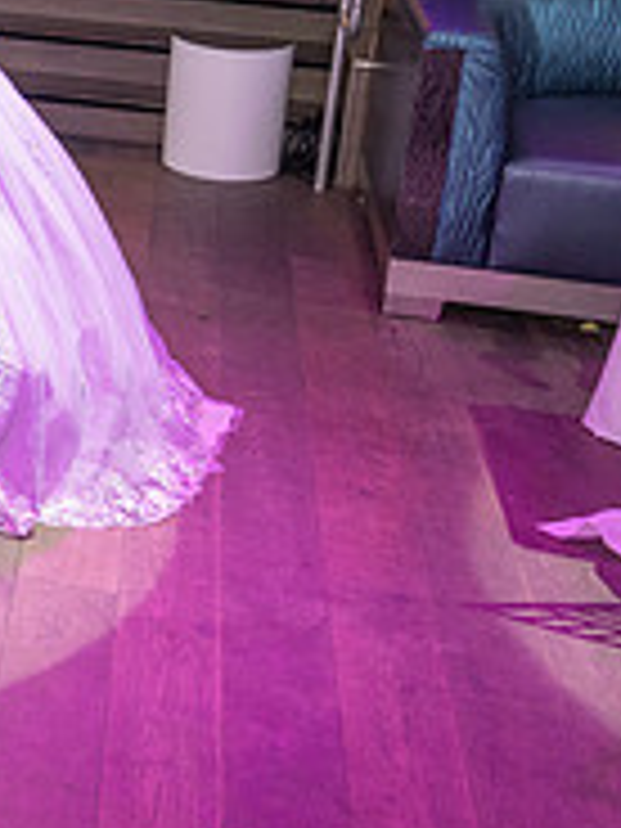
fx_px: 2105
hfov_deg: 14.2
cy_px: 70
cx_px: -594
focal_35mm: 88
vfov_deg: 21.7
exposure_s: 1/125
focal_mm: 29
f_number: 3.5
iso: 1000
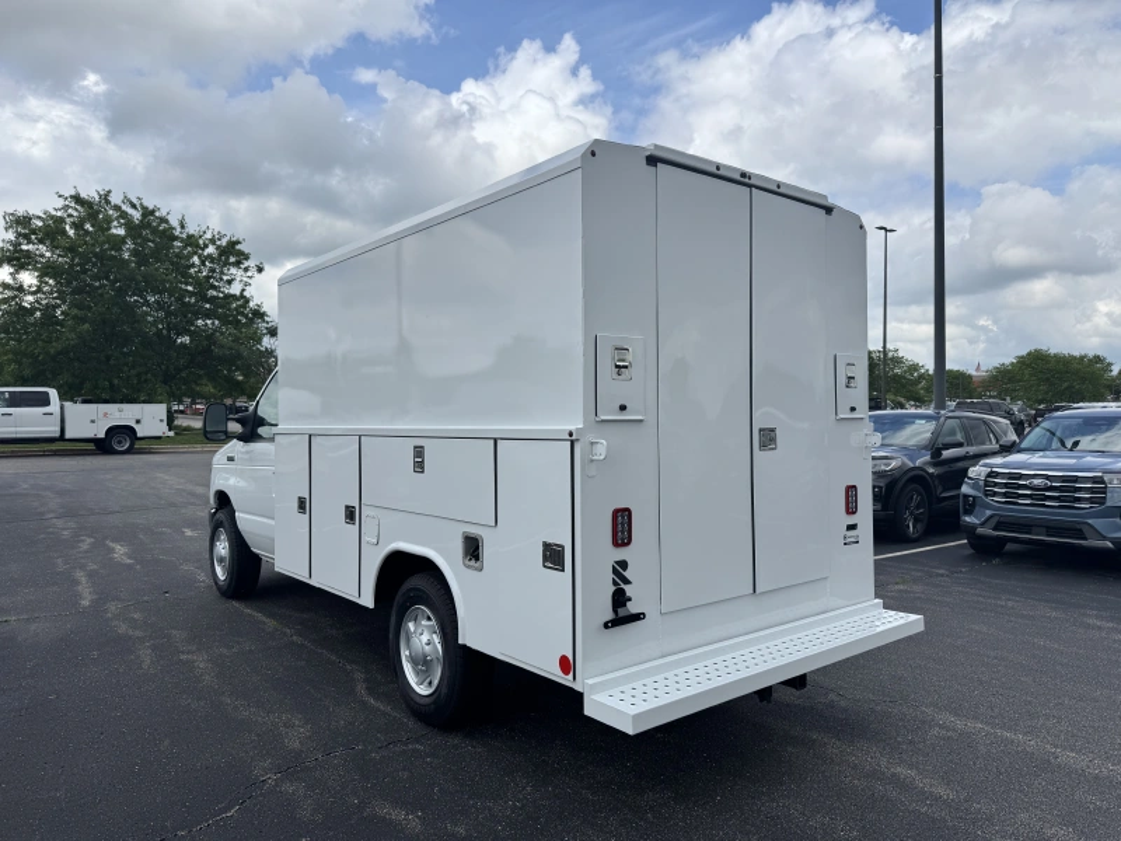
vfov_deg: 56.8
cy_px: 420
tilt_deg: -0.1
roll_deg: -0.5
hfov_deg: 71.6
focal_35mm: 24
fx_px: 777
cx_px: 560
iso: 80
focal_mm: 6.76
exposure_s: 1/5814
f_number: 1.78
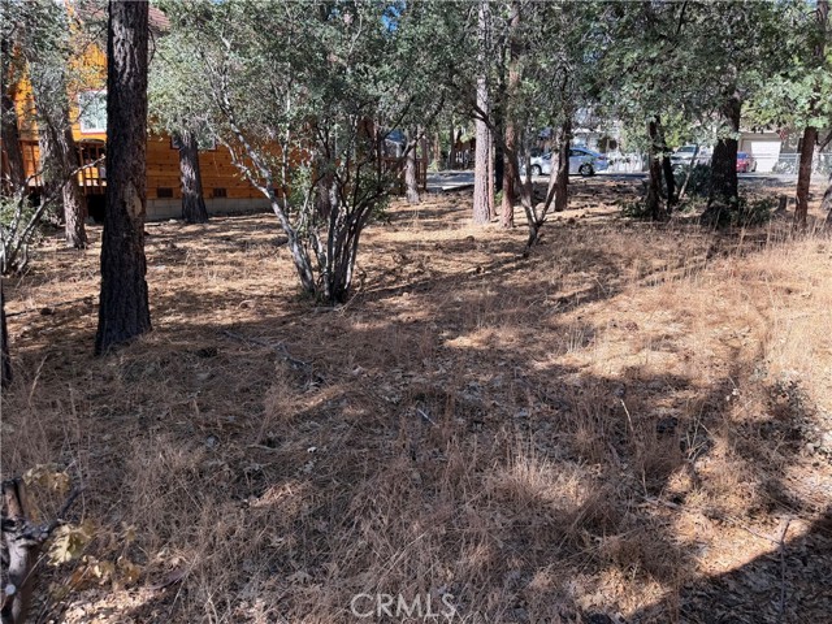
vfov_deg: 56.8
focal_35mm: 24
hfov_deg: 71.6
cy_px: 312
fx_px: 577
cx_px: 416
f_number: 1.78
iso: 80
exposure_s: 1/539
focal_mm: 6.76
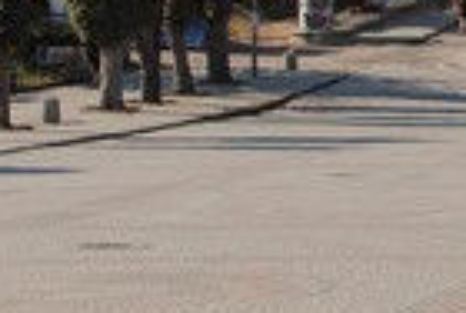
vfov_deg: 6.3
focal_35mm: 218
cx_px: 905
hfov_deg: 8.9
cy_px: -100
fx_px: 2828
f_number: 7.1
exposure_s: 1/200
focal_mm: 34
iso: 100
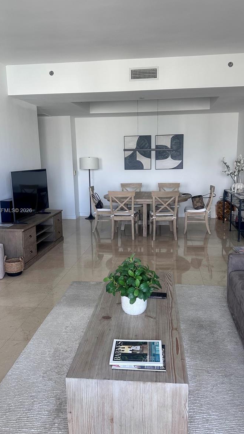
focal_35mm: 27
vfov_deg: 69.8
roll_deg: +0.5
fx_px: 310
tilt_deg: -8.5
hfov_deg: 42.9
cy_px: 211
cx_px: 131
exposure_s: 1/121
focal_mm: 6.86
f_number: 1.78
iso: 160
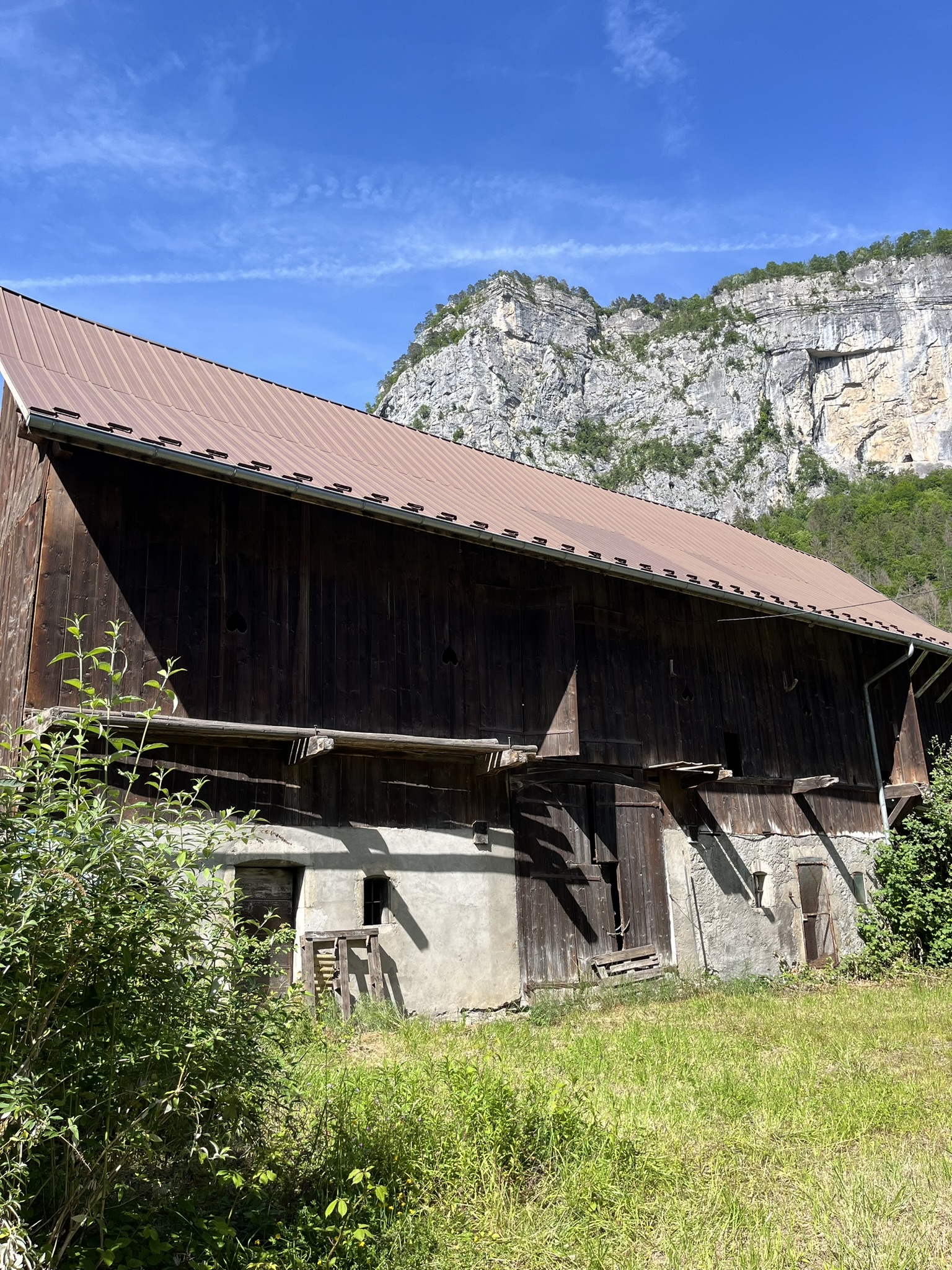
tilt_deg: +14.5
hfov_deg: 53.1
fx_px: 953
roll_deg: +2.4
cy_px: 635
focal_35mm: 26
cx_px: 476
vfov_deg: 67.3
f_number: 1.6
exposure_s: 1/1776
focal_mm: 5.1
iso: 50
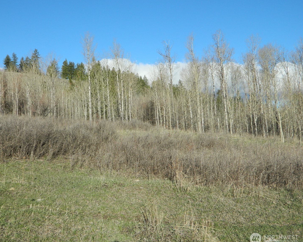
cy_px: 121
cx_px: 136
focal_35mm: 38
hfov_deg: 47.9
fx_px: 341
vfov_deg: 39.2
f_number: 9.4
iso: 80
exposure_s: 1/125
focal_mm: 6.2
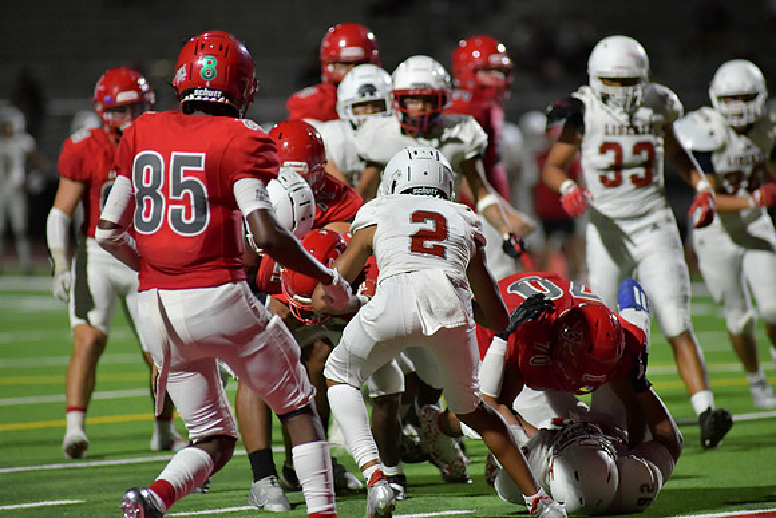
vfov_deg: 4.6
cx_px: 388
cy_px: 259
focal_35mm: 300
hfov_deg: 6.9
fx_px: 6468
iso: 5600
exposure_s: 1/1250
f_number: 4
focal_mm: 300
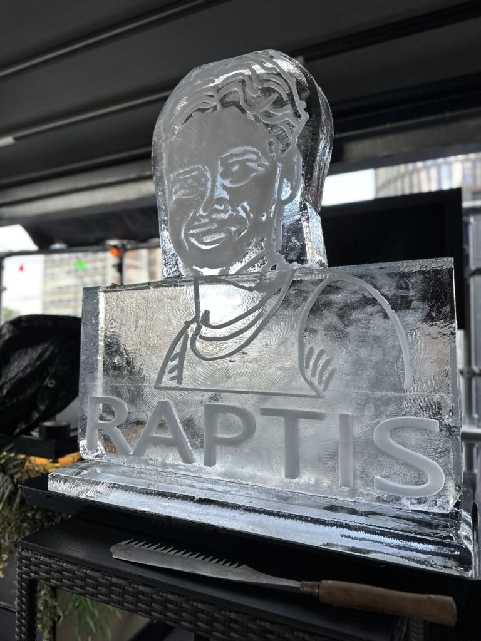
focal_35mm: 24
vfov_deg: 71.6
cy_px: 320
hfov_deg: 56.8
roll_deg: -1.2
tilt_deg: +3.8
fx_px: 445
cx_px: 240
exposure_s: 1/194
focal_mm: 6.86
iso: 64
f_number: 1.78
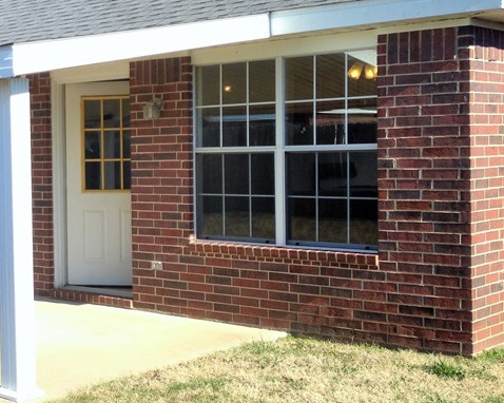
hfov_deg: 25.7
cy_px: 174
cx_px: -34
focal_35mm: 69
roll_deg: +1.8
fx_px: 1029
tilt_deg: -1.8
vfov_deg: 22.1
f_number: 2.4
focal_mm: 4.12
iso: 50
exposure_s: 1/753
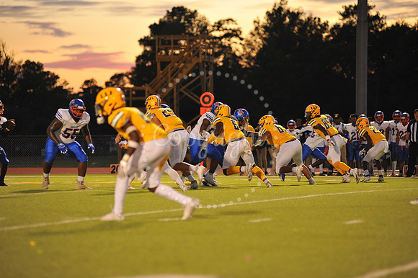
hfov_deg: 12.1
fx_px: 1973
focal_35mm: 170
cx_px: 209
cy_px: 139
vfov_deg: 8.1
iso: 1600
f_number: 3.2
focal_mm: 170
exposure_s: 1/250
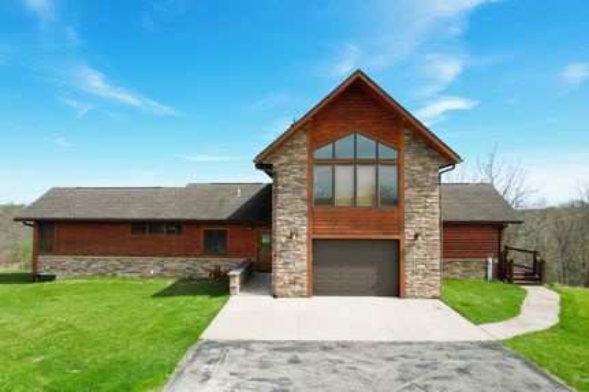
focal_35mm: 22
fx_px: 360
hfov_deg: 78.6
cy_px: 196
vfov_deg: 57.2
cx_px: 294
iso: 110
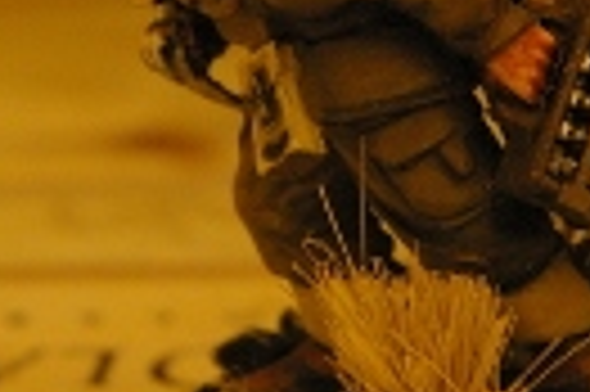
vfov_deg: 4.8
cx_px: 257
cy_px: 59
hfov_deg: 7.3
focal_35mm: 283
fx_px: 4628
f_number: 11
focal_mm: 55
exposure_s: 1/1000
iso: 1600
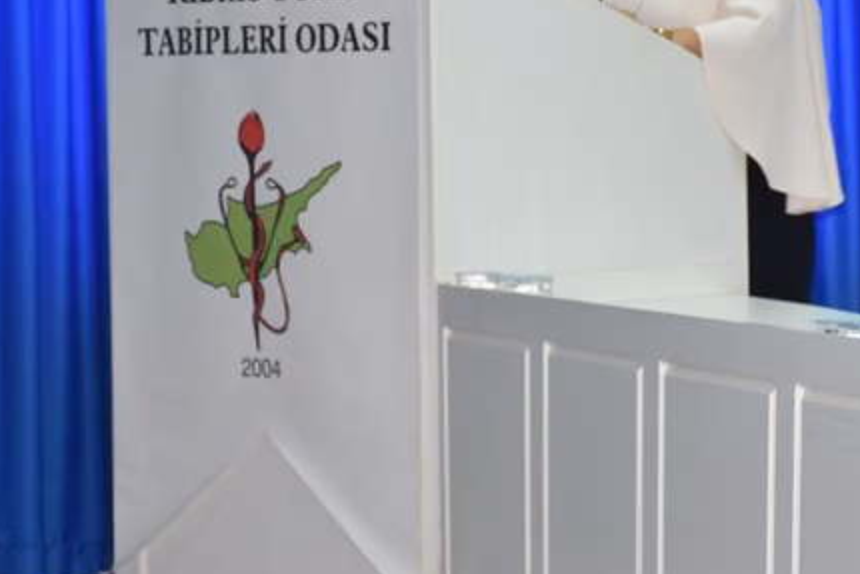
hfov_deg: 11.8
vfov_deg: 7.9
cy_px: 160
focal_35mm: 173
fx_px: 4134
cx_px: 662
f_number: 5
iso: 800
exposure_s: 1/60
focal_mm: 62
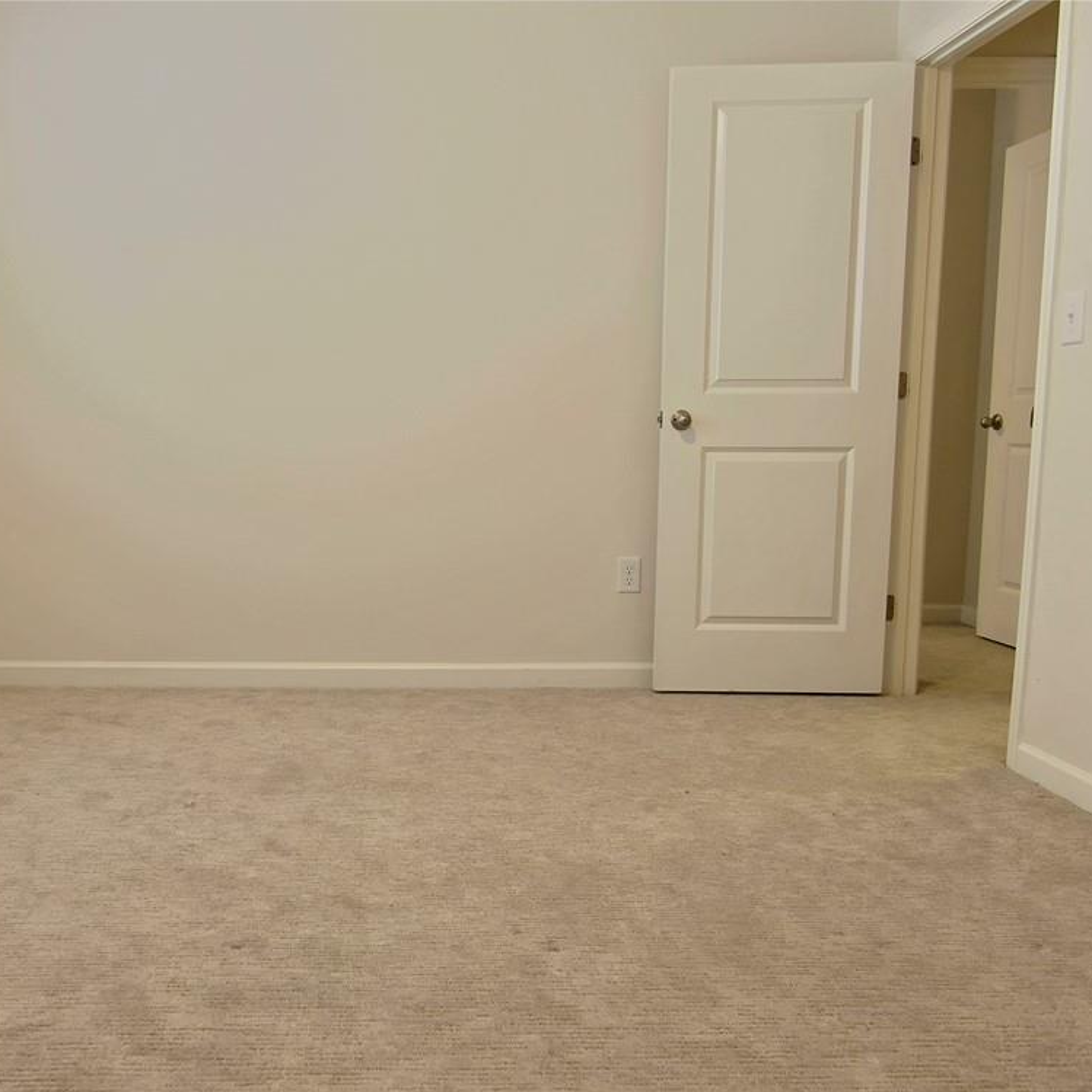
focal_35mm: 29
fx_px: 1035
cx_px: 378
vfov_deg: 55.6
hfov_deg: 54.7
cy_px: 558
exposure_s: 1/15
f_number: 2.8
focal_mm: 4.39
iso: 320
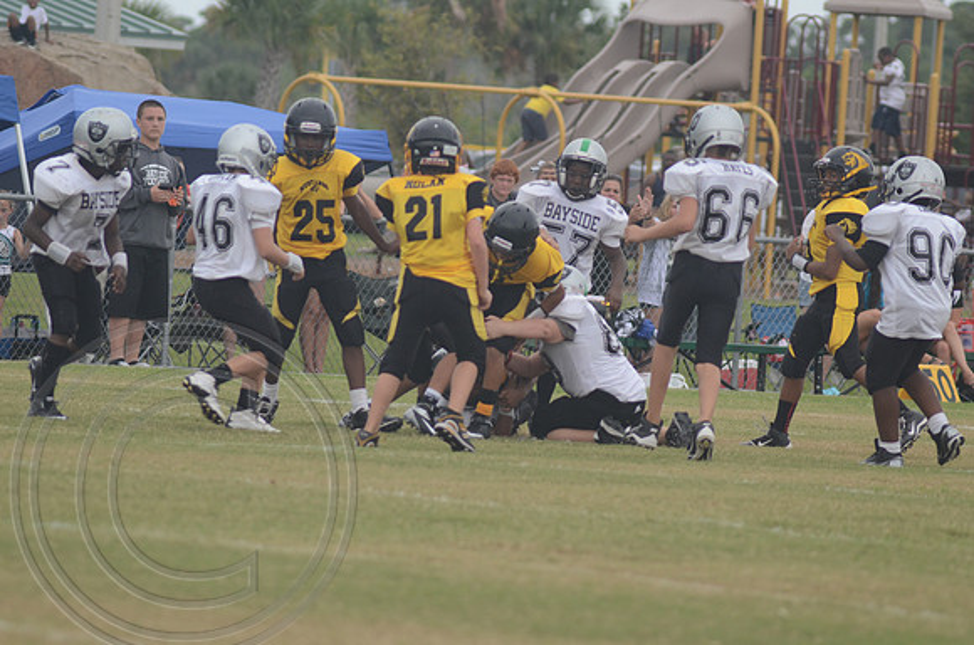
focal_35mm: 405
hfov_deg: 5.1
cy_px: 322
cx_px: 487
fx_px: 10933
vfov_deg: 3.4
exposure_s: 1/640
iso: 400
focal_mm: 270
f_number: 5.6
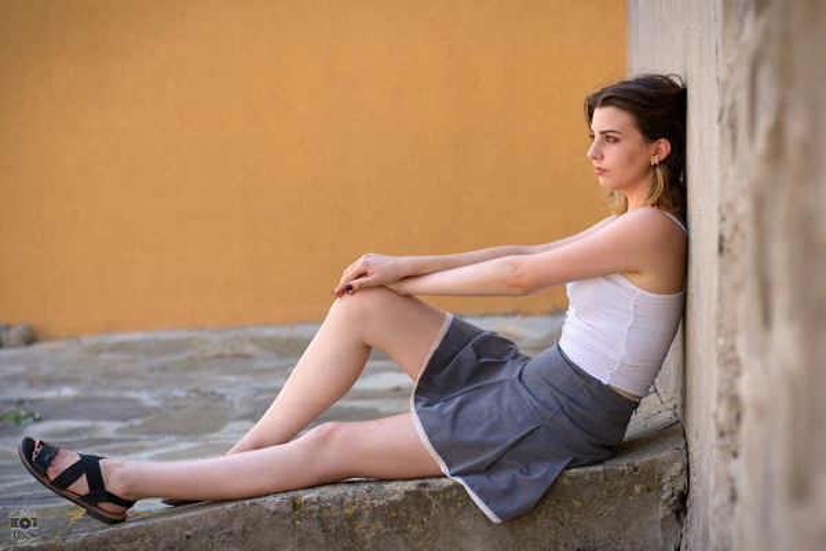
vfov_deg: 18.9
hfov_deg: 28.1
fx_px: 1652
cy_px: 276
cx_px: 413
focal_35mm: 72
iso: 100
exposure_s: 1/320
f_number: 2.8
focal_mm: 72
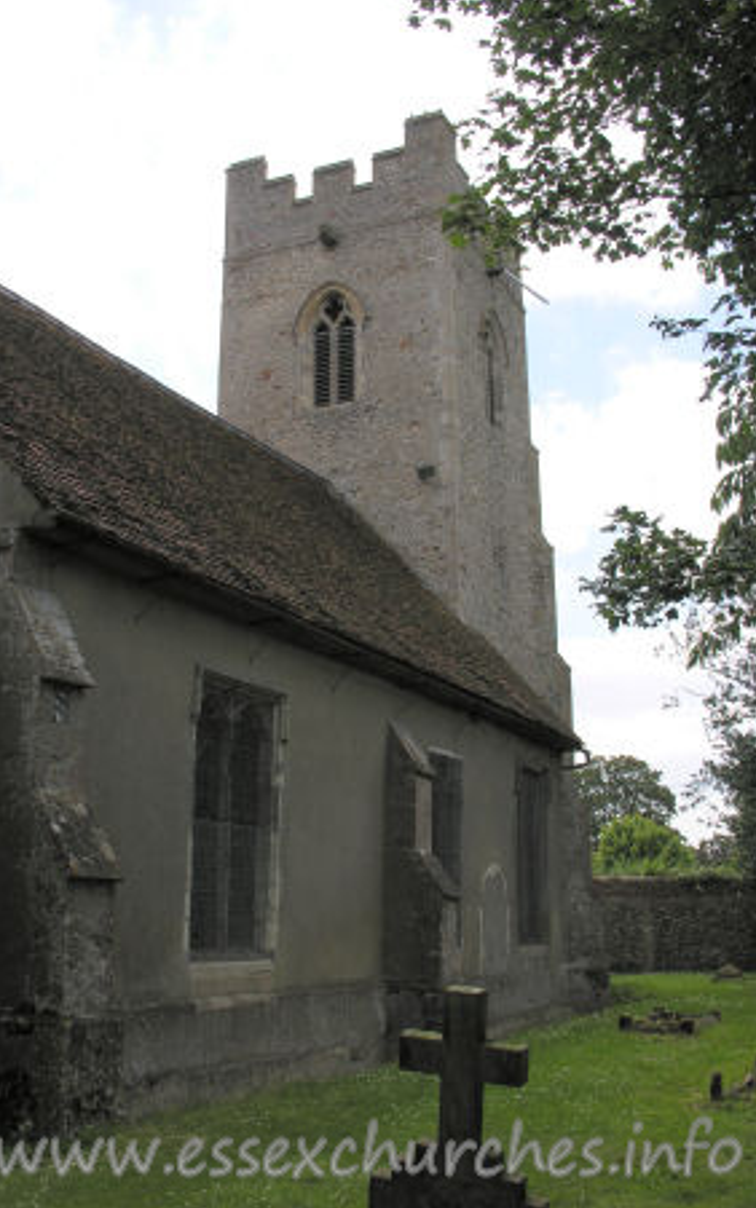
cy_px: 605
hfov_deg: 32.0
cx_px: 326
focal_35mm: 40
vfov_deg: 49.3
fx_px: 1318
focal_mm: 9.5
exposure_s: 1/201
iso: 50
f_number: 5.6
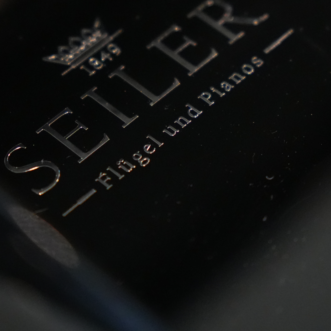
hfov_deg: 10.5
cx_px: 168
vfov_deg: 10.5
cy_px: 75
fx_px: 1796
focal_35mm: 166
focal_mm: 56
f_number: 2.8
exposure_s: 1/100
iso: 4000
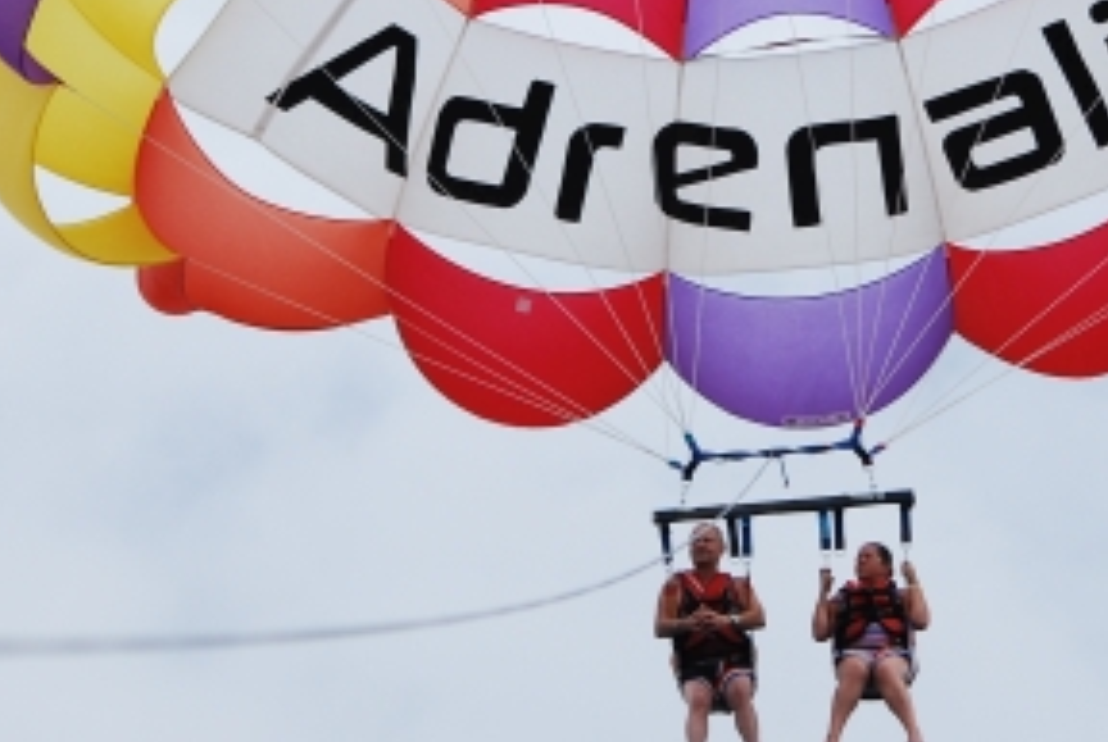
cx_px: 789
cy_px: -77
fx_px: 20509
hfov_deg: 3.1
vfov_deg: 2.1
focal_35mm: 665
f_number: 5
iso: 180
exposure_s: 1/1000
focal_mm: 165
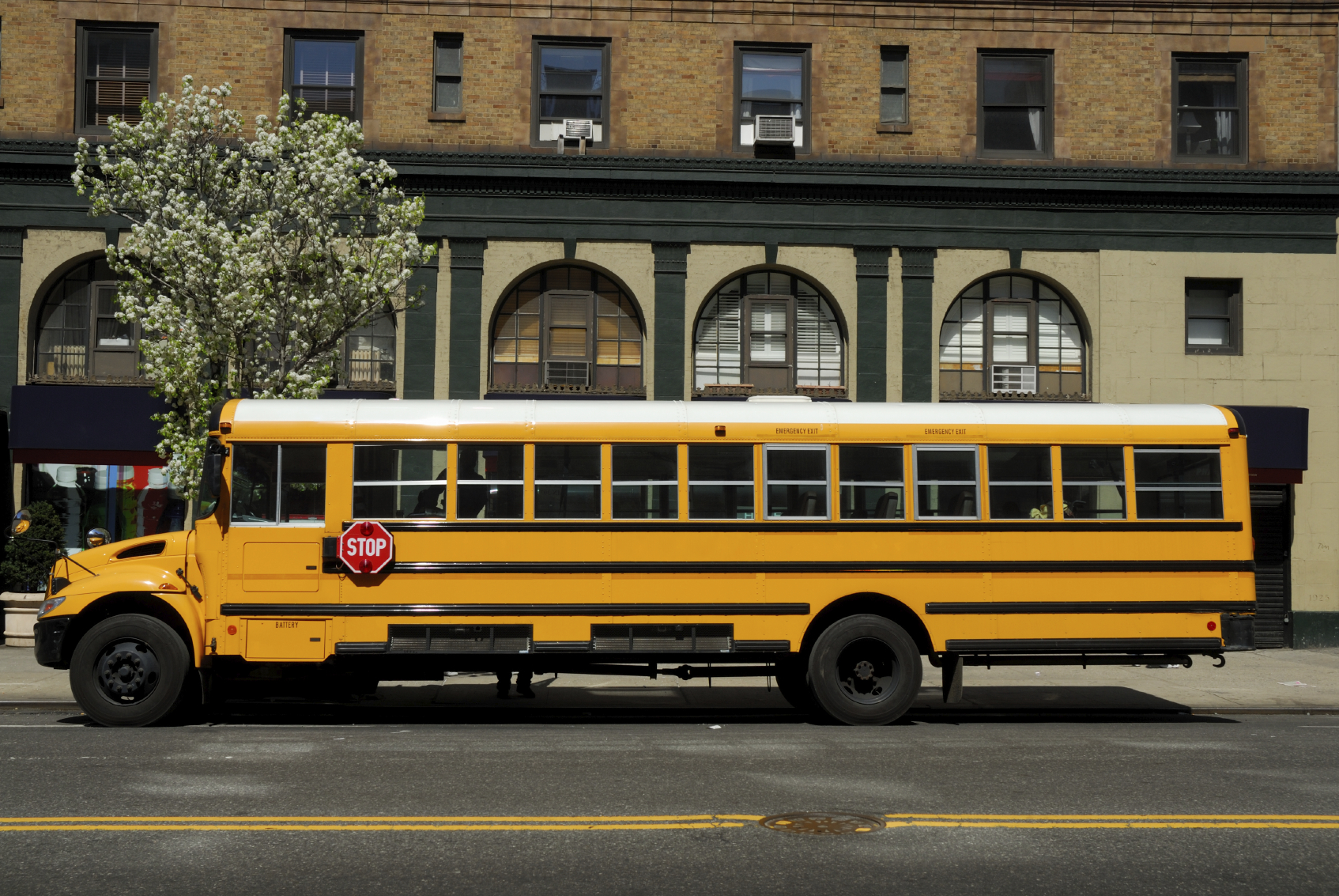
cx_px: 670
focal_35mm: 44
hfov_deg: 44.9
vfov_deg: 30.9
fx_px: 1619
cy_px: 448
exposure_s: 1/180
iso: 100
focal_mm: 29
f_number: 10
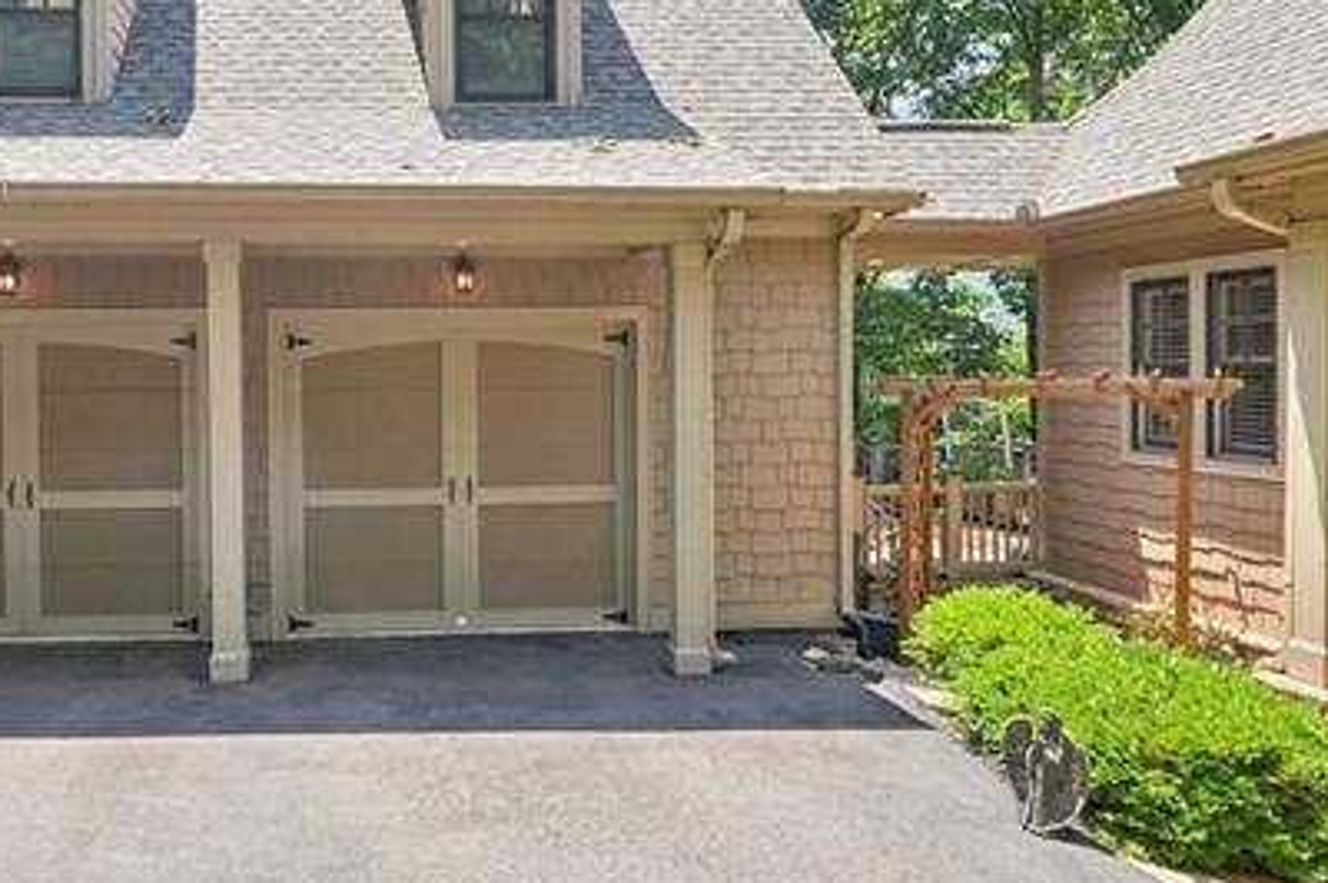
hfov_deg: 63.7
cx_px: 435
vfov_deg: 46.3
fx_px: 1032
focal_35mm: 28
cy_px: 402
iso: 320
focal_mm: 14
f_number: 8
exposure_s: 1/320
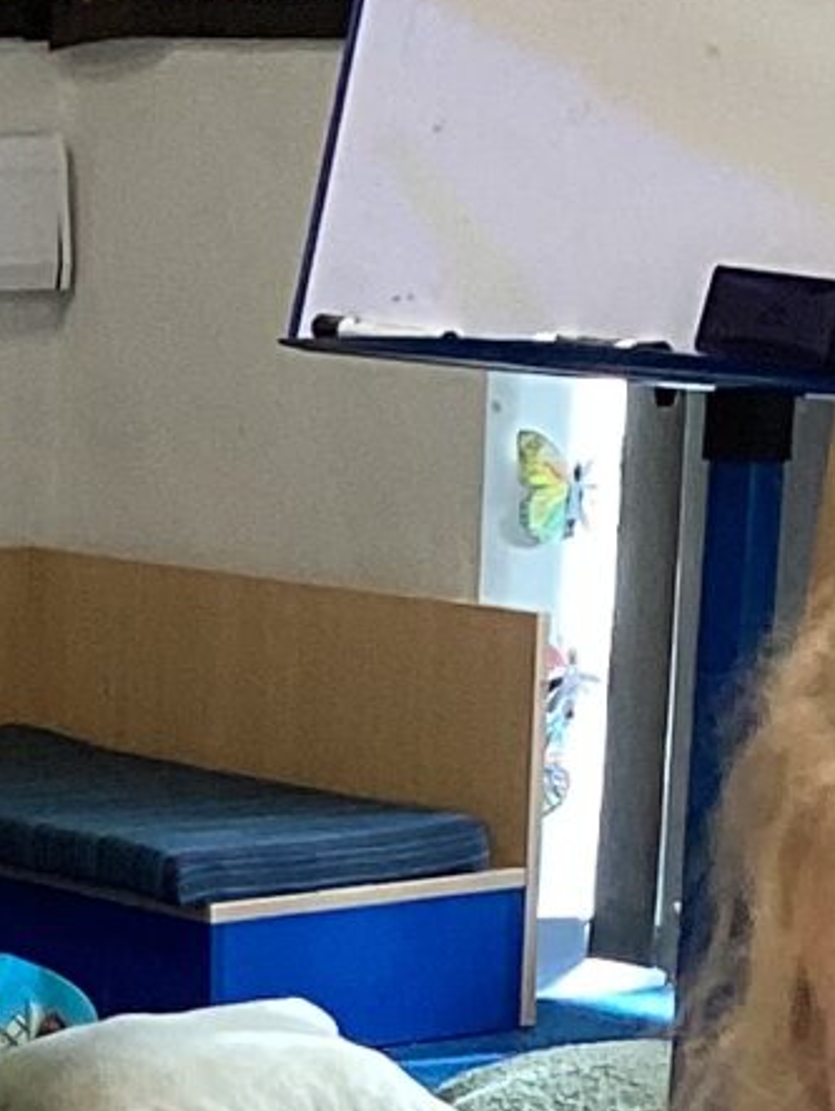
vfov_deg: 10.4
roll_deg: -0.2
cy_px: 2009
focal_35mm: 179
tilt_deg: -19.6
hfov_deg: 8.2
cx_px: -266
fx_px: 5749
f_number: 2.4
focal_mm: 3.3
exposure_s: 1/50
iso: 64
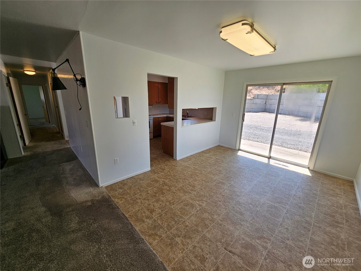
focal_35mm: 13
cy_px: 136
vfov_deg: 89.9
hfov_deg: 106.2
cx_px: 180
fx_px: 136
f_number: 2.2
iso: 50
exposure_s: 1/294
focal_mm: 2.2
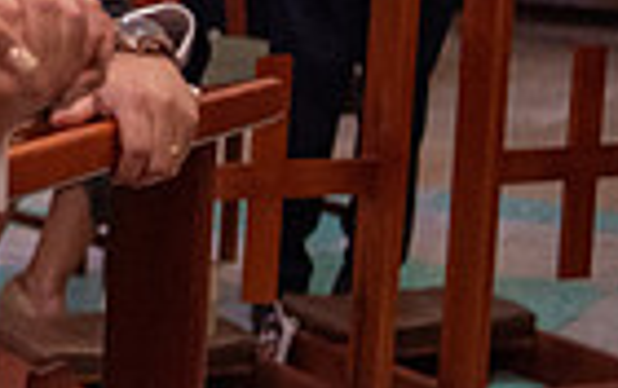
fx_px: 2547
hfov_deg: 12.5
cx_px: -543
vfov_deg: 8.7
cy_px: 60
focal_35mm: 151
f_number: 2
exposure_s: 1/320
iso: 2000
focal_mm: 35
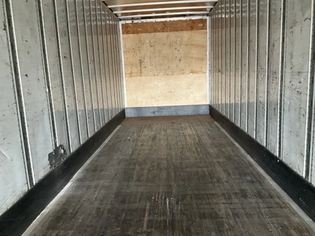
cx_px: 158
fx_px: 264
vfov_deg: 48.2
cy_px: 118
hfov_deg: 61.7
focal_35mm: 29
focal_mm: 3
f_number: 1.8
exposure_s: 1/60
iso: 200
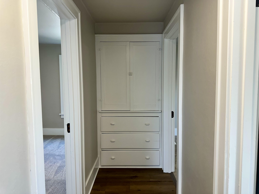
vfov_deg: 56.8
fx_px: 180
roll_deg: -0.1
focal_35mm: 24
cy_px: 97
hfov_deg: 71.6
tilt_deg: -4.6
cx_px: 130
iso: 160
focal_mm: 6.86
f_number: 1.78
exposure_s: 1/120
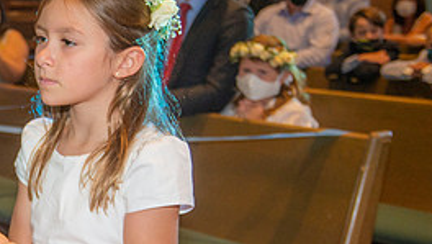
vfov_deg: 13.2
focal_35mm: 92
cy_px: 169
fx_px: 1055
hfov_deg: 22.3
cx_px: 2
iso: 1600
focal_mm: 40
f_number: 5
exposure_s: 1/200
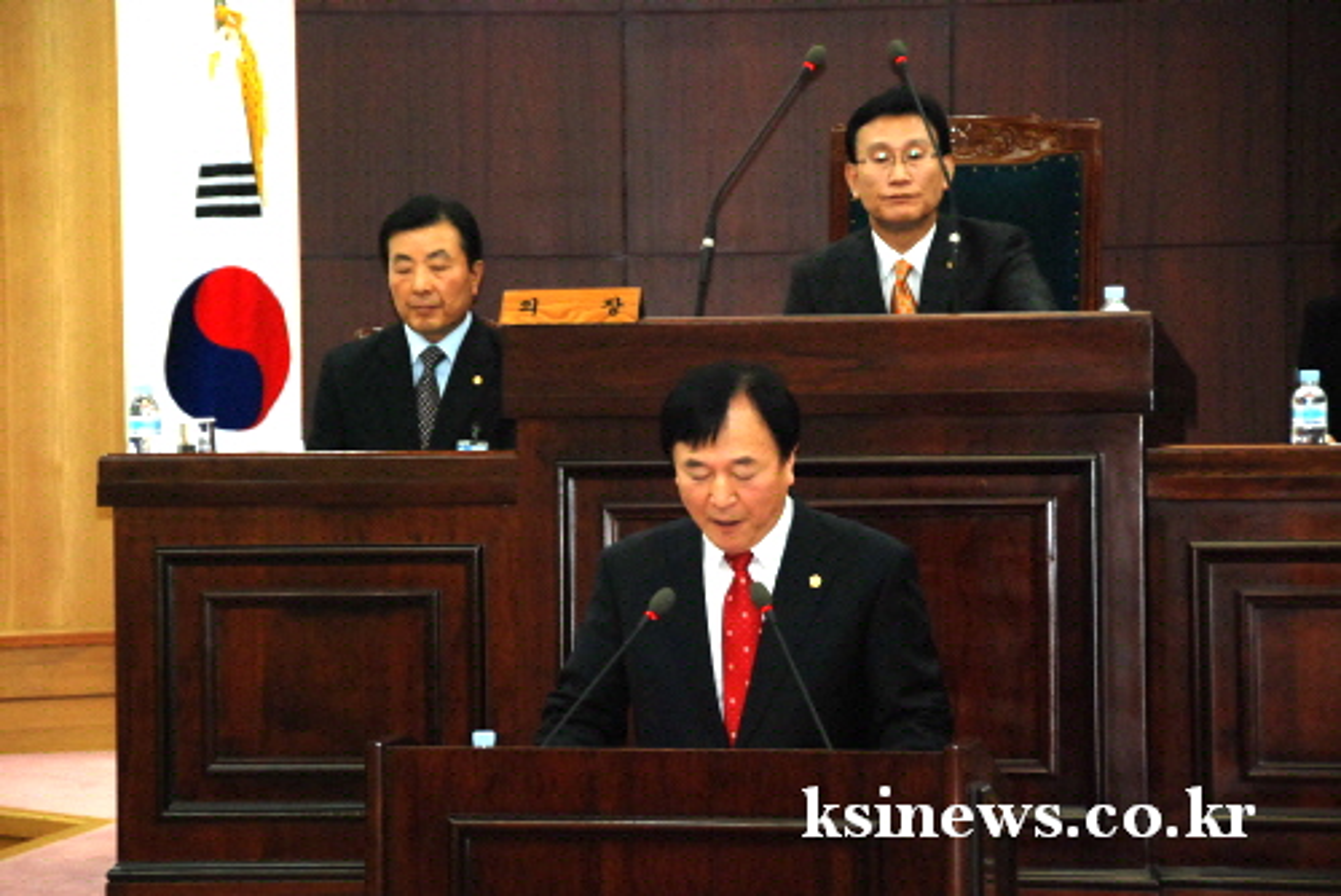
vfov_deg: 9.6
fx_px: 5311
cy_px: 448
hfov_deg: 14.4
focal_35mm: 142
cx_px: 670
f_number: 5.3
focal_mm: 95
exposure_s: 1/60
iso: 800
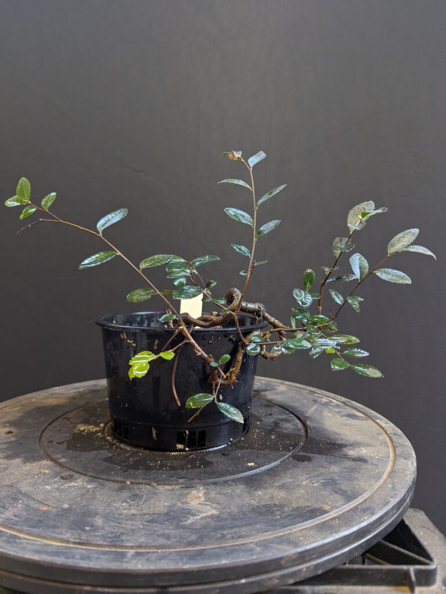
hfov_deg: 56.8
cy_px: 297
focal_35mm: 24
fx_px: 412
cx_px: 223
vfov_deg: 71.6
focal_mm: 6.81
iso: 198
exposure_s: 1/50
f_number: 1.85
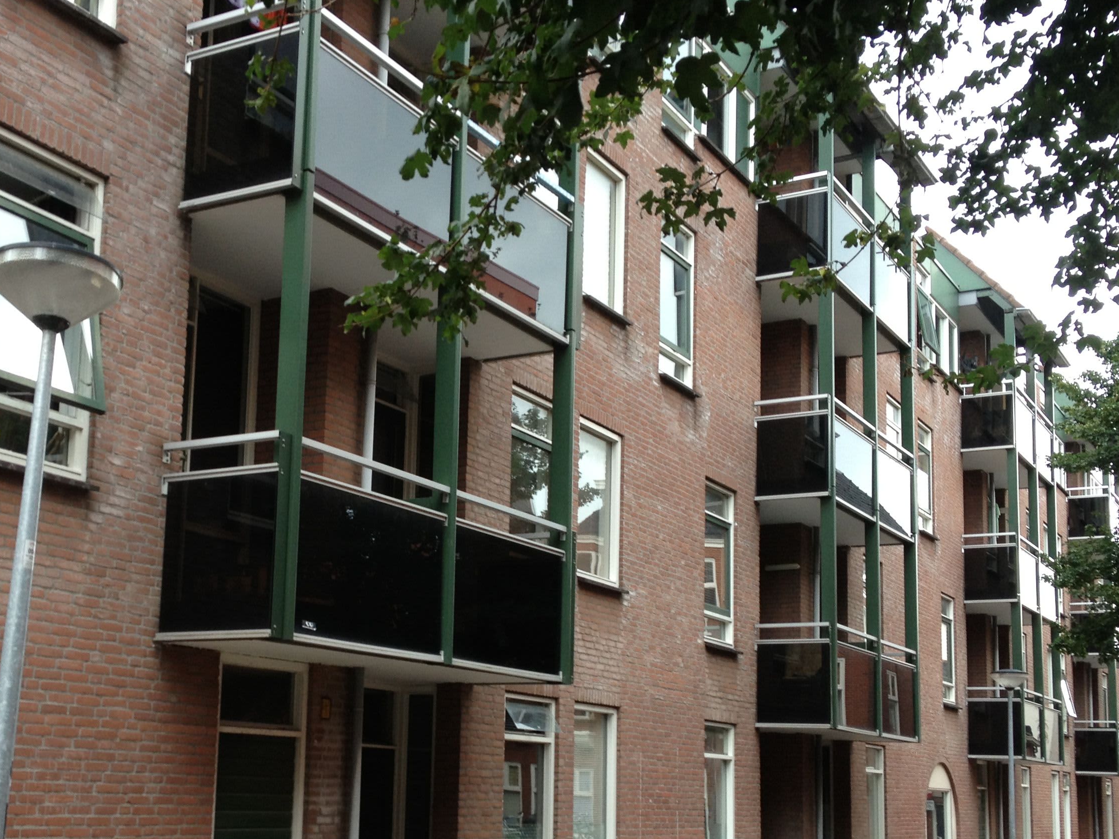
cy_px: 567
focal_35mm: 51
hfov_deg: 37.3
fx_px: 1649
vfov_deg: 28.4
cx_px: 441
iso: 64
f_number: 2.4
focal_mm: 4.3
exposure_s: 1/60
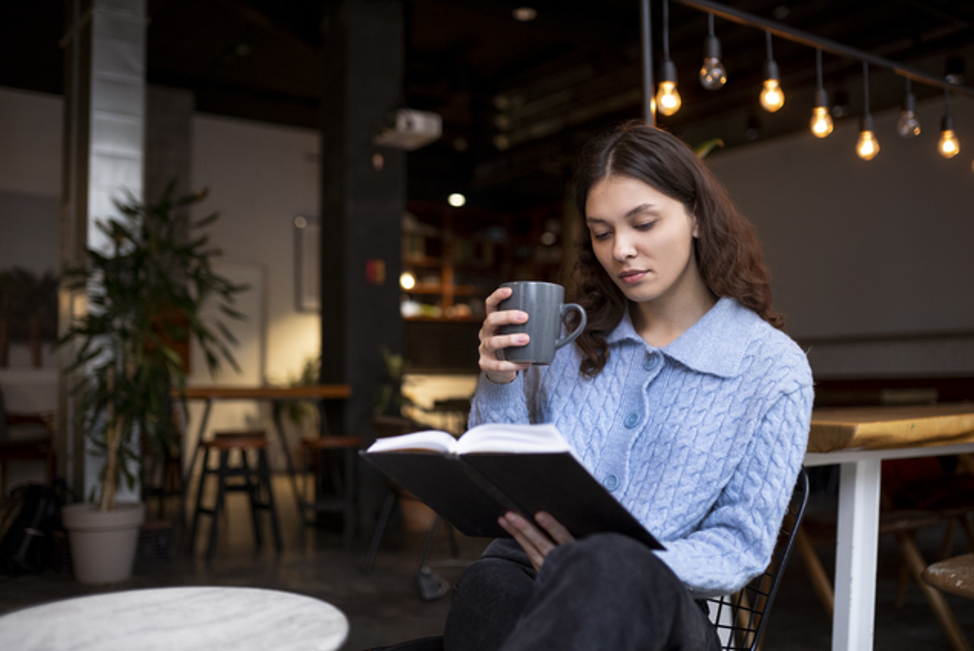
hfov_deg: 54.4
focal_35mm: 35
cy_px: 326
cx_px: 487
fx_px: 947
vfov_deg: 37.9
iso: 1250
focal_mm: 35
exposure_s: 1/250
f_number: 1.8
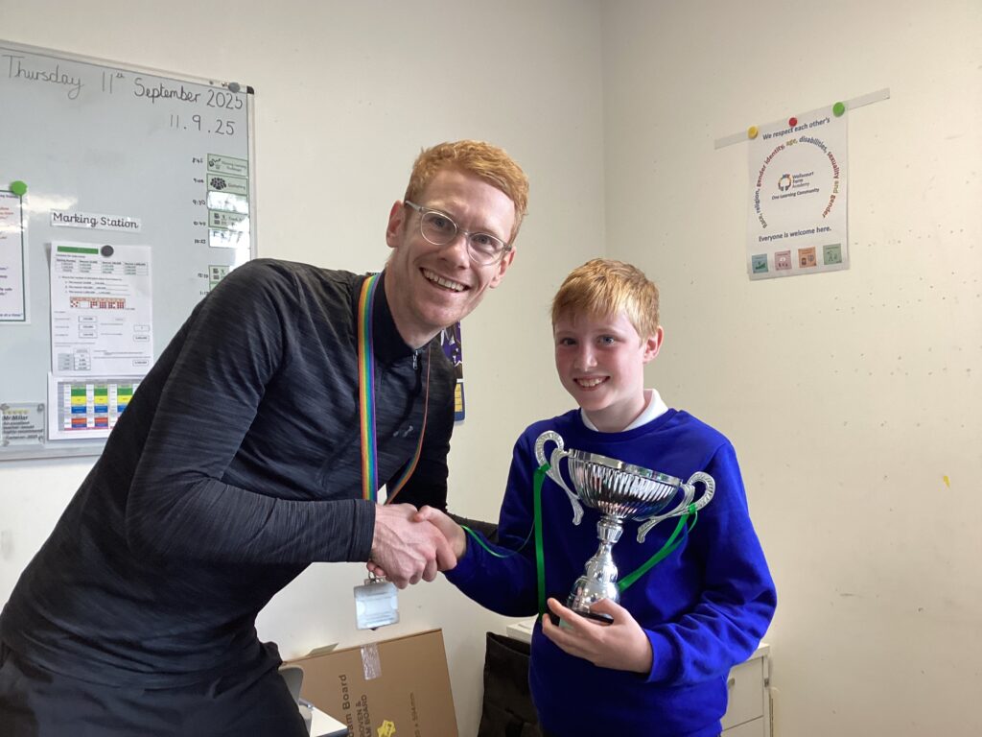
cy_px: 368
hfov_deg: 58.4
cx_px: 491
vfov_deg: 45.4
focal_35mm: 31
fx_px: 879
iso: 80
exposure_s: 1/60
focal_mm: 3.3
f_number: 2.4
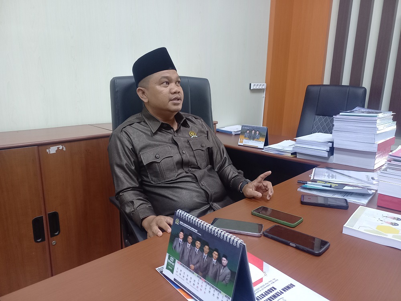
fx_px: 290
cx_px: 200
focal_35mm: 25
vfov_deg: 54.9
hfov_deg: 69.4
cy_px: 150
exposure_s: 1/25
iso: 500
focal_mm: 4.65
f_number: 1.8
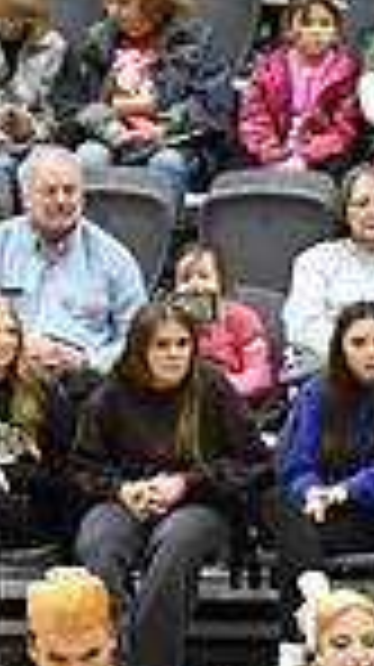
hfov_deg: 2.3
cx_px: 1122
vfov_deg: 4.1
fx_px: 9383
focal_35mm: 531
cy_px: 817
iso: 5000
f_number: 4
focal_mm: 86
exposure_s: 1/250
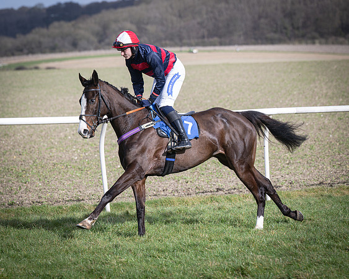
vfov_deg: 8.1
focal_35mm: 190
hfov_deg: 10.2
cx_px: 178
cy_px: 154
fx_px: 1959
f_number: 4
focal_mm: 135
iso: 200
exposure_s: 1/1600
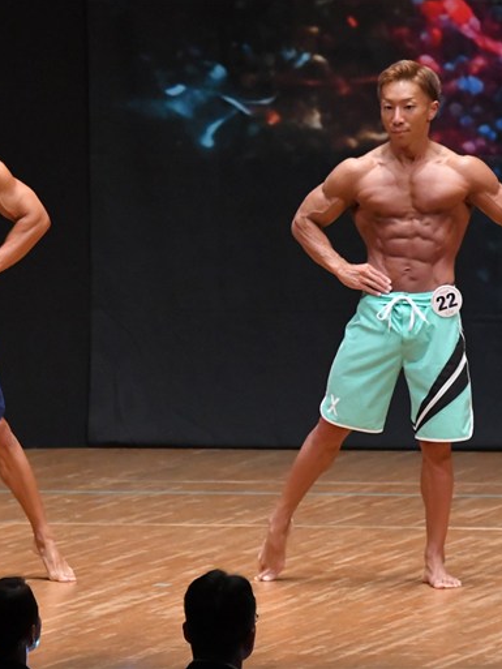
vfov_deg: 5.1
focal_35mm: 392
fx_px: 7577
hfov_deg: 3.8
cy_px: 334
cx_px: 135
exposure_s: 1/400
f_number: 5.6
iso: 8000
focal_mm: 180
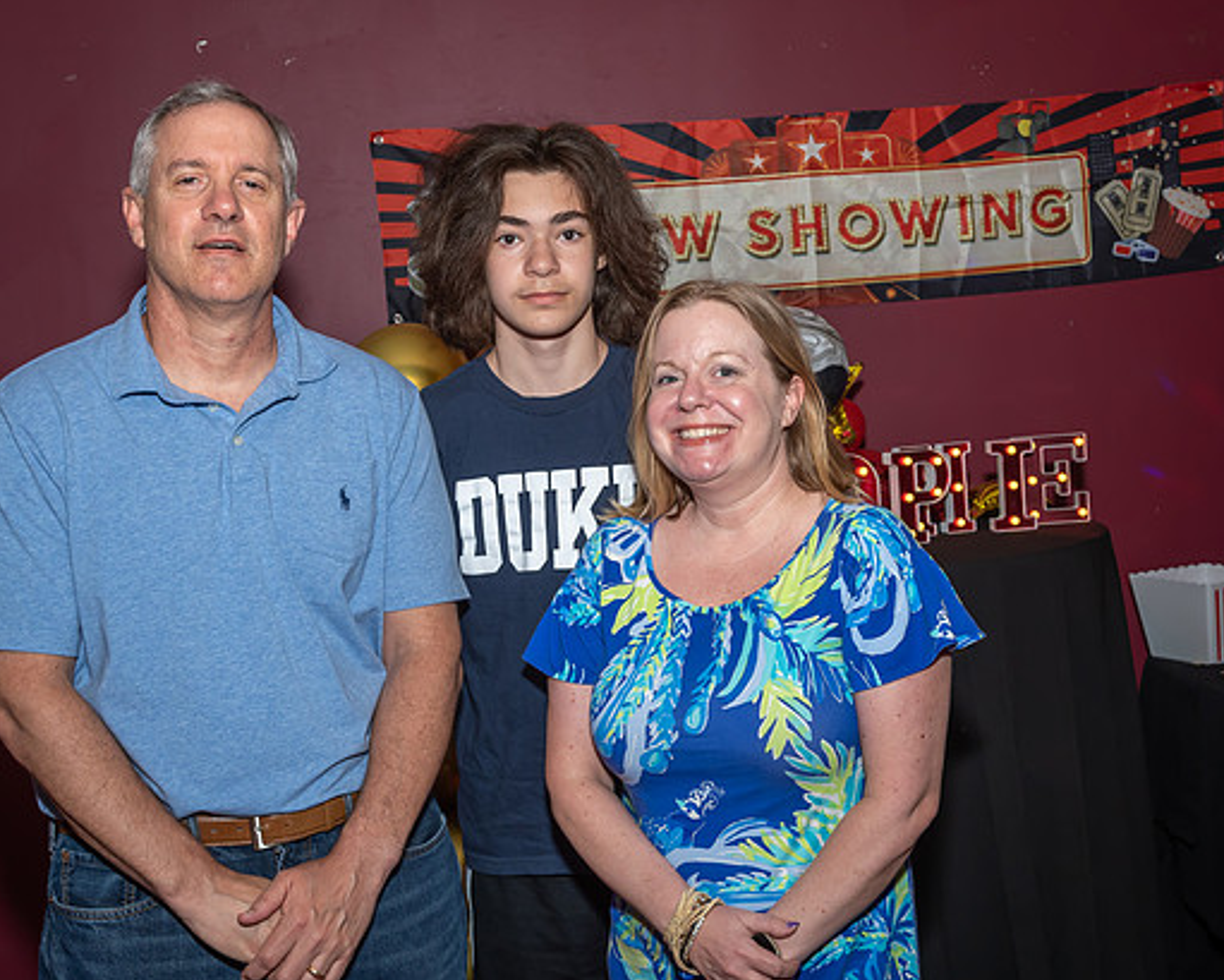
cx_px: 704
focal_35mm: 52
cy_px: 447
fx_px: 1884
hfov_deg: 35.9
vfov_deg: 29.1
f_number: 7.1
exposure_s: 1/250
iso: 400
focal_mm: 28
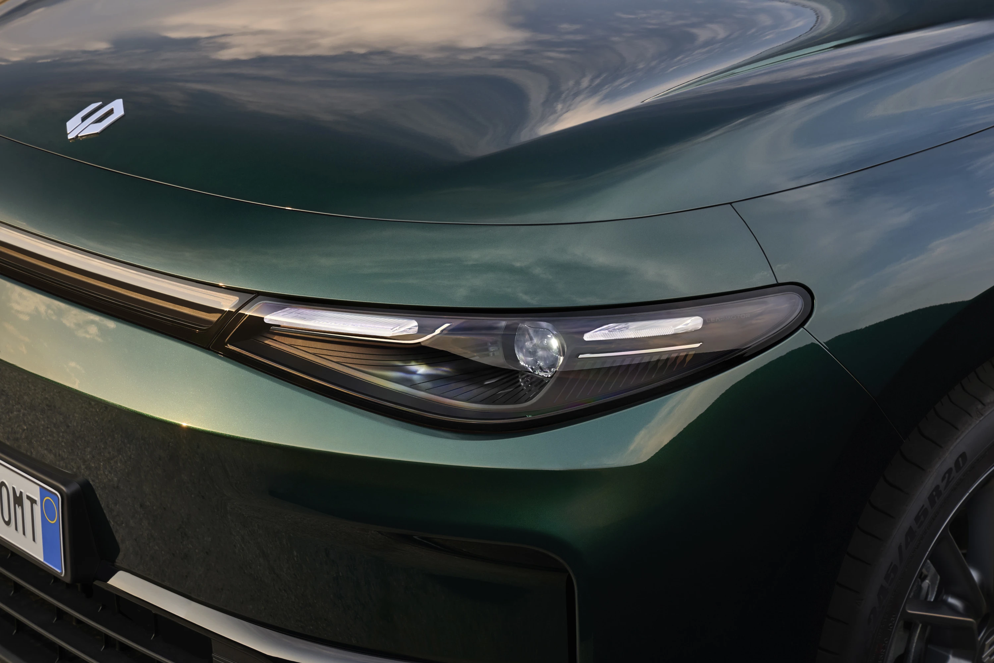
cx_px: 497
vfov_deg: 19.5
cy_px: 332
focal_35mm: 70
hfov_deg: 28.8
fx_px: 1933
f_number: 10
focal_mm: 70
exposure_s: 1/20
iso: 100
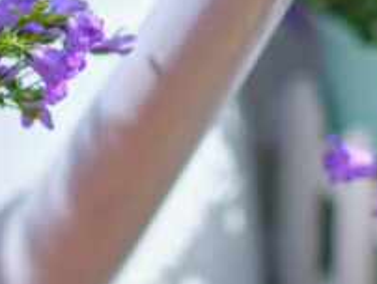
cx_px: 108
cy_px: 55
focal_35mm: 409
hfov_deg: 4.8
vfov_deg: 3.6
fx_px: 4460
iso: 160
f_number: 1.8
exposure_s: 1/3200
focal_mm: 56
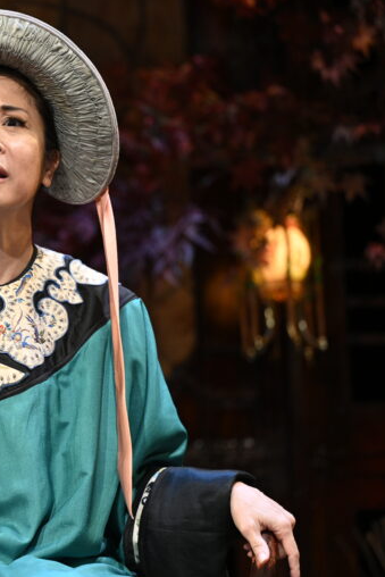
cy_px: 288
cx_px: 0
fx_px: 2517
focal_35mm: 157
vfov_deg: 13.1
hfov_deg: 8.7
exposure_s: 1/320
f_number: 2.8
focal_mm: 104
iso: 1600
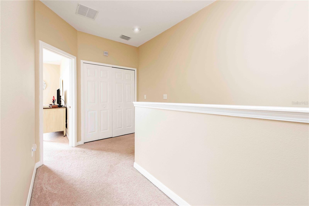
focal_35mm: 14
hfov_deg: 104.3
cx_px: 154
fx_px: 120
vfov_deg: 81.2
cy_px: 103
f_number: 8
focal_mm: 14
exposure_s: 1/3
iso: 800
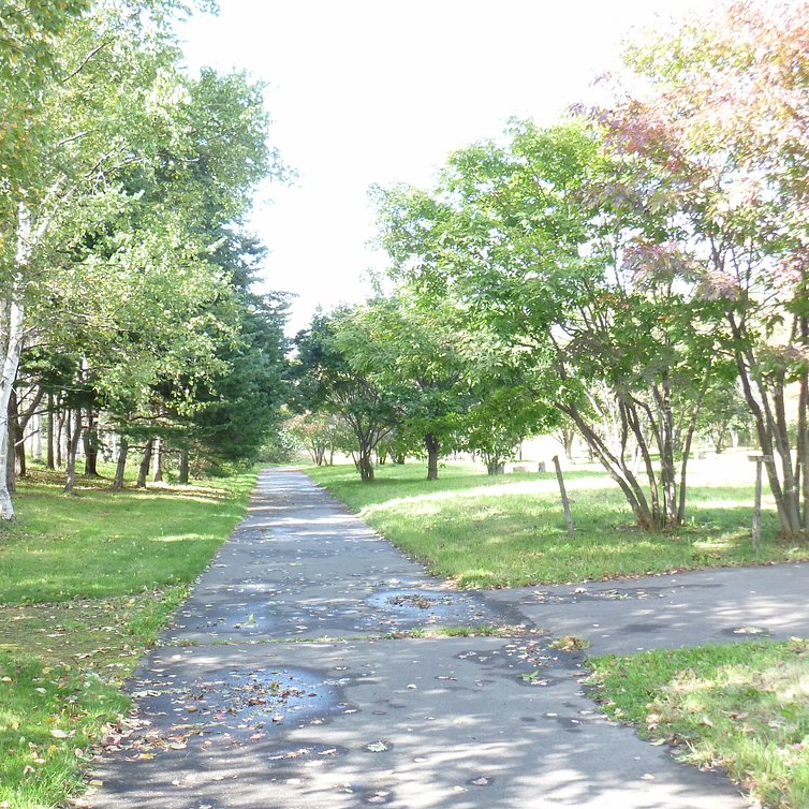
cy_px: 410
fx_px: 1111
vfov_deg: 40.0
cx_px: 320
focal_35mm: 42
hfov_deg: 39.8
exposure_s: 1/100
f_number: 3.5
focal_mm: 6.3
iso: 200
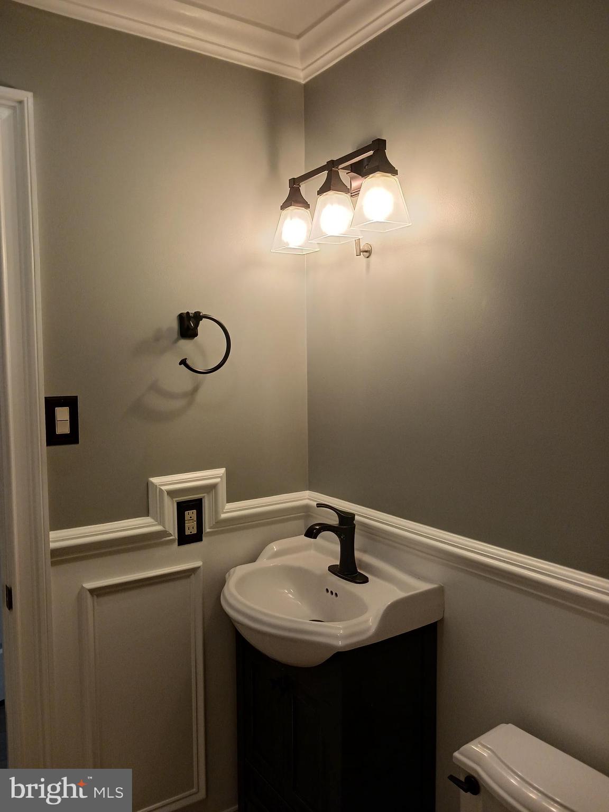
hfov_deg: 51.4
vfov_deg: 65.3
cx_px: 304
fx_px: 633
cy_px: 406
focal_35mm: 27
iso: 125
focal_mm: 4
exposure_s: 1/60
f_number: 1.8
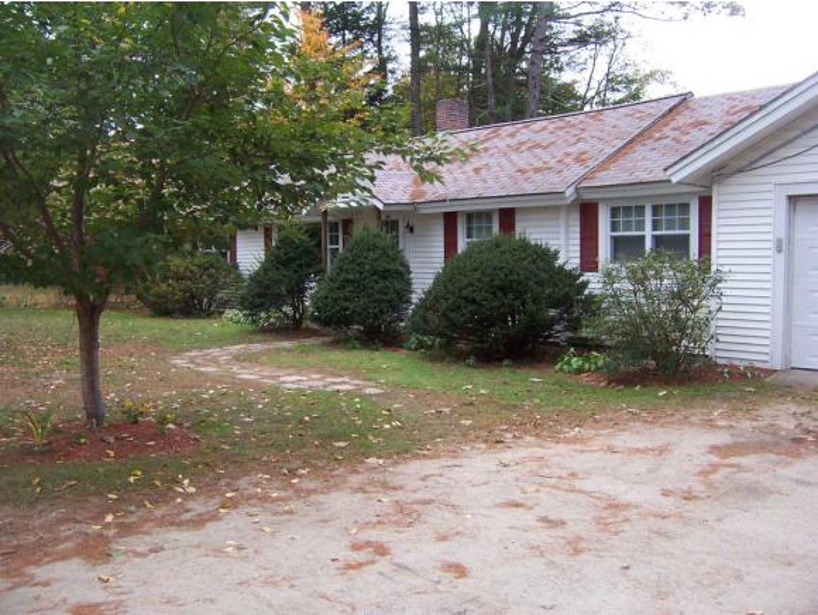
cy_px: 308
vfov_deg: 43.0
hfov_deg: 55.3
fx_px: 780
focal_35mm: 33
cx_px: 409
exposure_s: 1/125
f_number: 3.4
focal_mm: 5.5
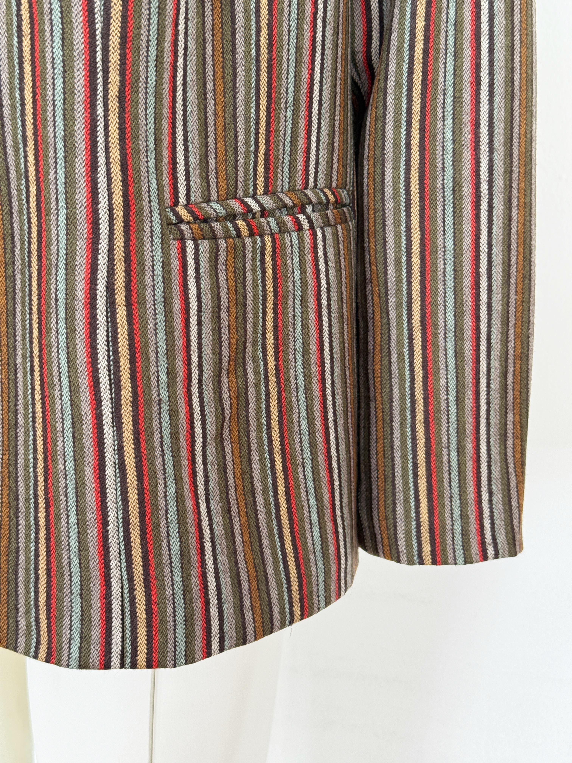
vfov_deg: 39.7
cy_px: 382
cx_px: 286
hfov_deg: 30.3
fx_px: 1058
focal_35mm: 48
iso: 200
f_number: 1.78
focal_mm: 6.76
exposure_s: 1/50
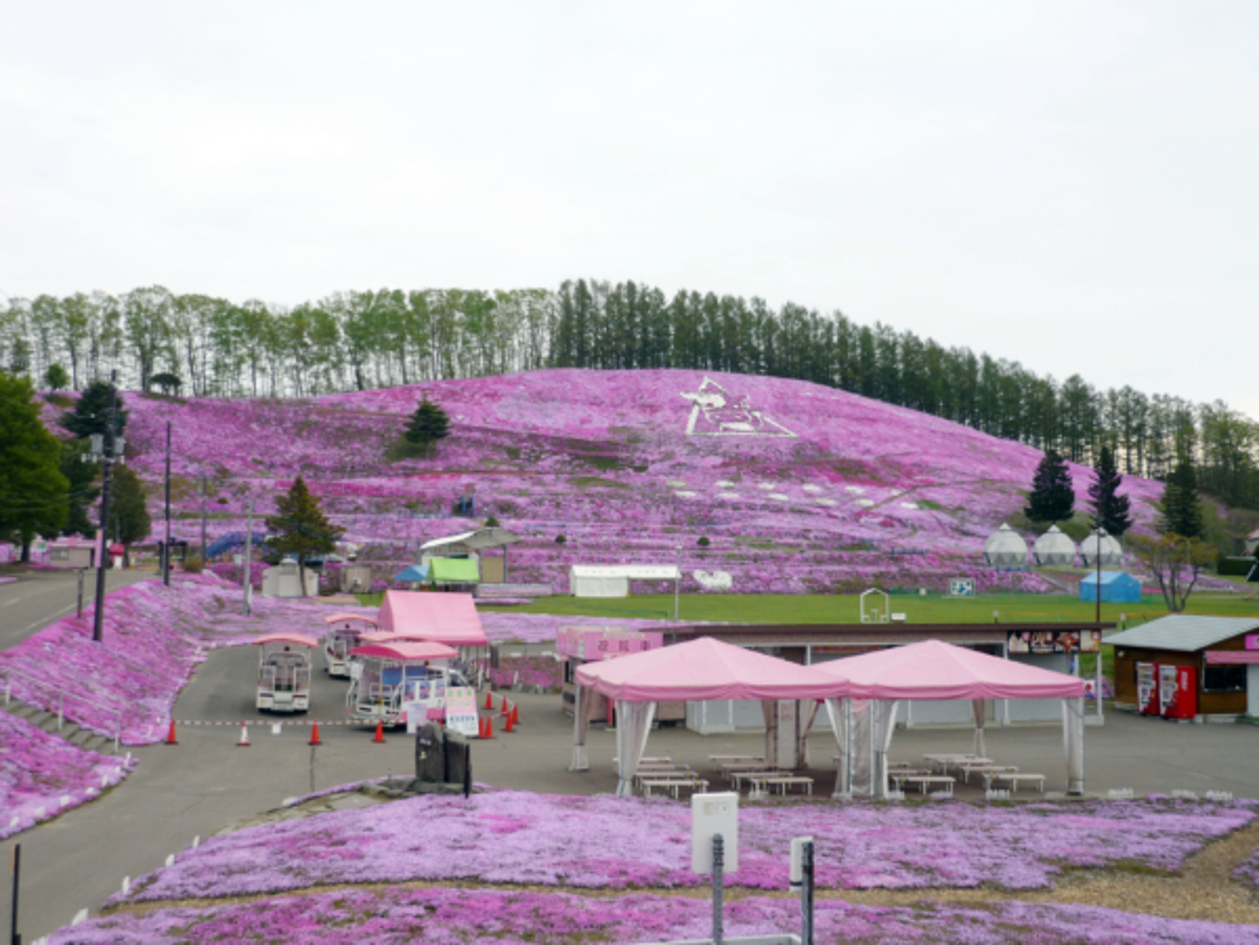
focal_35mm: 38
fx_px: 1382
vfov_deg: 37.7
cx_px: 630
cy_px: 472
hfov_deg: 49.0
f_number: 2.9
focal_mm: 6.3
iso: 100
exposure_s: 1/320
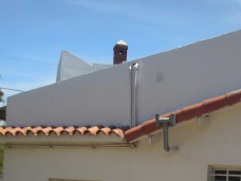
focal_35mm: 87
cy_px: 223
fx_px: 606
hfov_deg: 22.4
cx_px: 157
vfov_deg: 16.2
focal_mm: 6.2
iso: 50
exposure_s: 1/369
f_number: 5.6
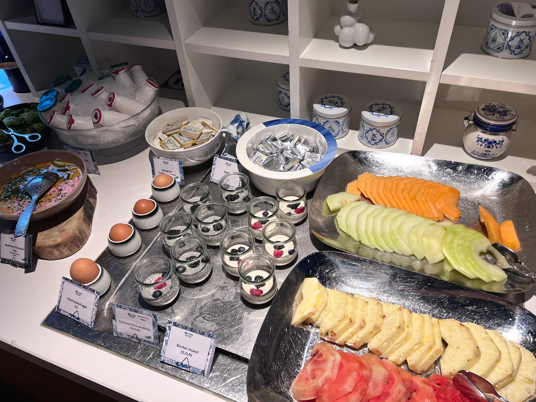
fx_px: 403
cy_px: 201
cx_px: 268
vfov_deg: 53.1
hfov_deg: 67.3
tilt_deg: -43.9
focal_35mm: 26
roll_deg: +4.8
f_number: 1.5
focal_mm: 5.7
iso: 80
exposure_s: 1/100
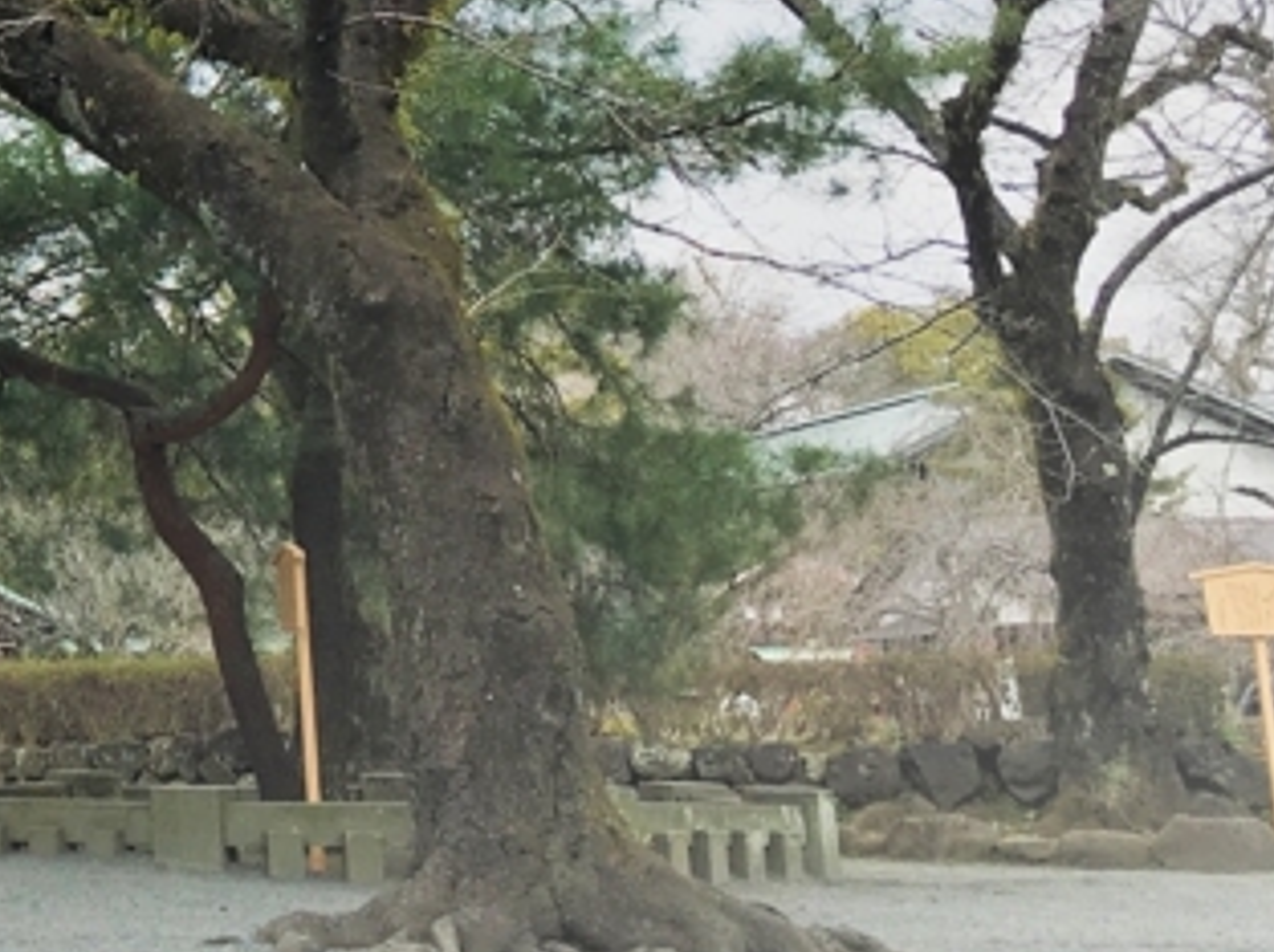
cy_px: -134
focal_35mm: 95
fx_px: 3492
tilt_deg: +13.8
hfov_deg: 18.7
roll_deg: -1.7
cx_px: -529
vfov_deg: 15.1
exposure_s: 1/641
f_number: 2.2
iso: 25
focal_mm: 4.15
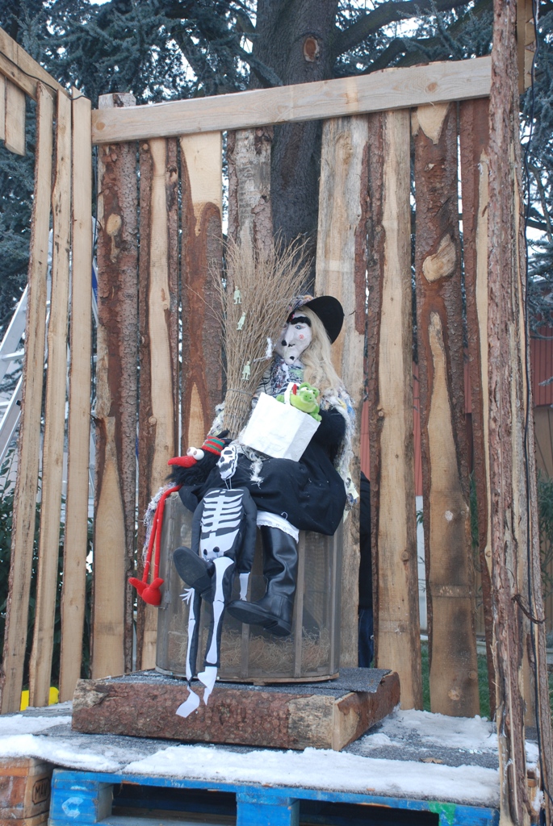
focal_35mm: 52
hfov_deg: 25.8
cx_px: 276
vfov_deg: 37.8
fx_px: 1207
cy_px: 413
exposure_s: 1/100
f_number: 5
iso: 200
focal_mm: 35
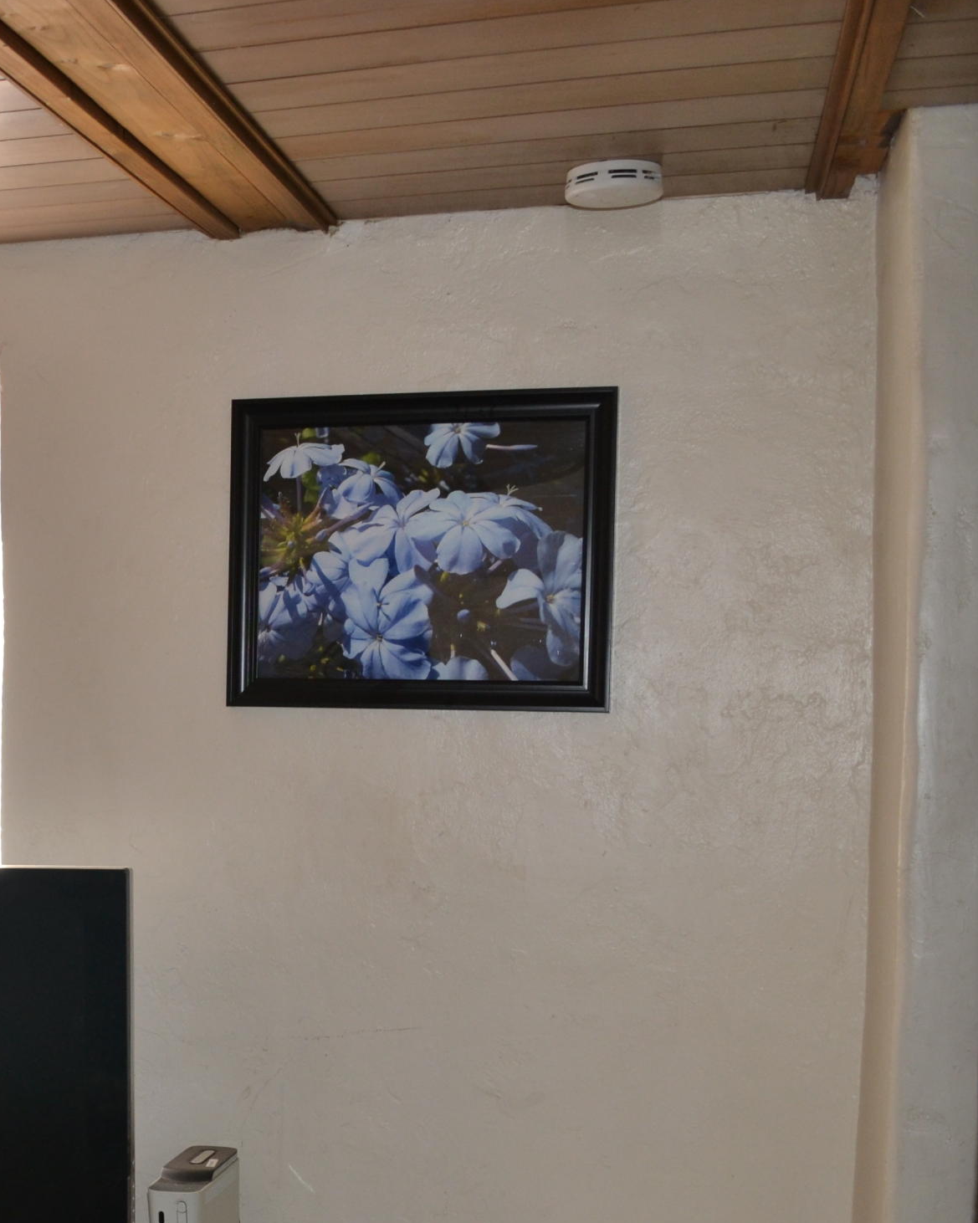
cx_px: -49
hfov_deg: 27.1
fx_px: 1882
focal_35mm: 52
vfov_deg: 35.6
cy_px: 826
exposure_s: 1/80
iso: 400
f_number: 4
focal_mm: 18
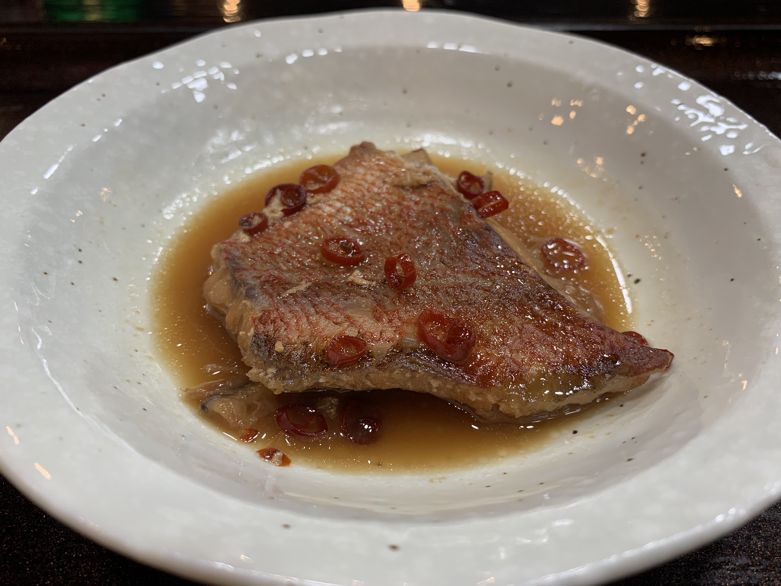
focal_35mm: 26
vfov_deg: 53.1
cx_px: 390
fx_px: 587
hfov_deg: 67.3
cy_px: 293
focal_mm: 4.25
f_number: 1.8
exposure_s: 1/60
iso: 80
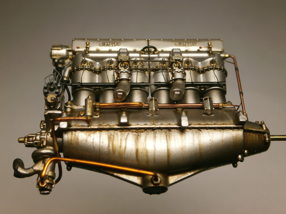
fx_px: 388
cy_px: 107
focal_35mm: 47
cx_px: 143
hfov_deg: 40.4
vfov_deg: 30.9
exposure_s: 1/125
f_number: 3.4
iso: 100
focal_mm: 8.3
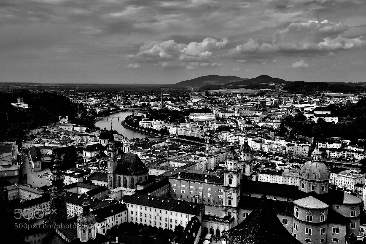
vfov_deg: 40.0
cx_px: 183
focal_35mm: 33
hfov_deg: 57.2
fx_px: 335
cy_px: 122
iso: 250
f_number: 5.6
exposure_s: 1/2000
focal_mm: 22
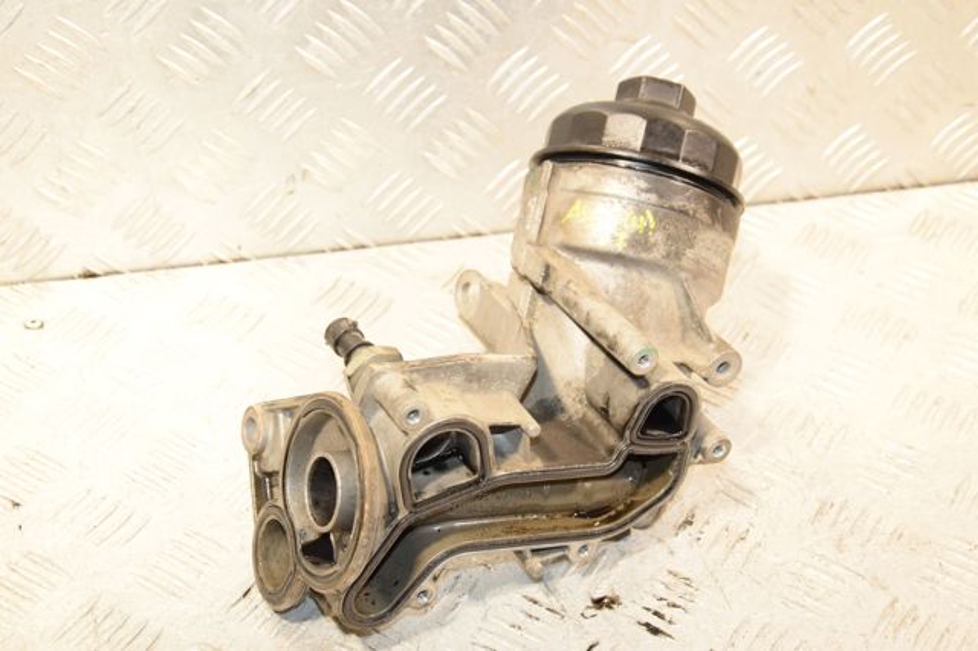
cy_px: 326
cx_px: 489
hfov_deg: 31.9
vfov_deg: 21.5
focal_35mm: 63
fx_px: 1711
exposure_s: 1/200
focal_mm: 42
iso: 1600
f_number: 6.3
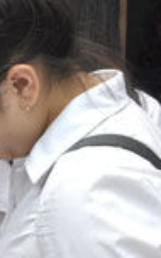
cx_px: -197
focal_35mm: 190
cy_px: 186
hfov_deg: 6.6
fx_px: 1334
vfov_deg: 11.0
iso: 400
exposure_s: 1/50
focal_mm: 42
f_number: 18
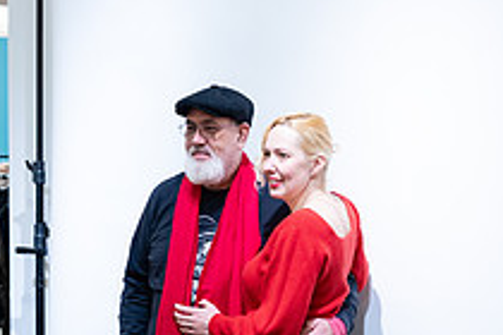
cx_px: 91
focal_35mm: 99
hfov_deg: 20.4
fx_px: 1383
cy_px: 245
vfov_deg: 13.8
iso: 1000
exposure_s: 1/125
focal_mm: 35
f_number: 3.2
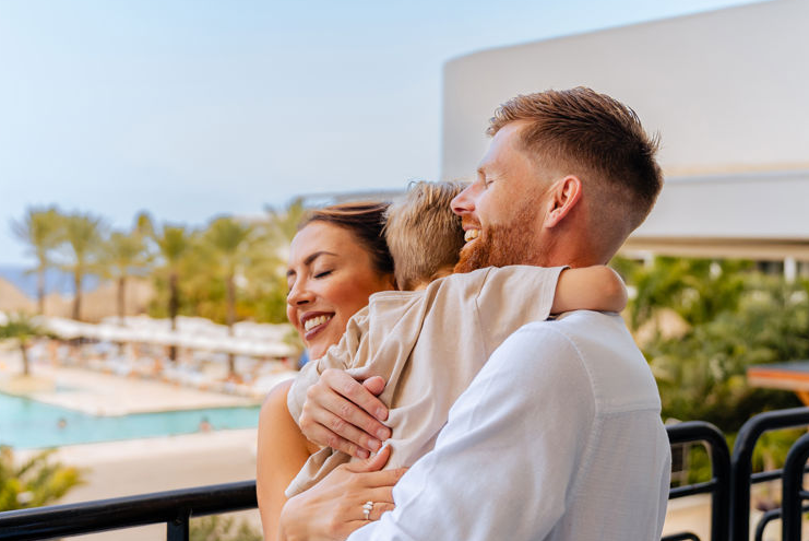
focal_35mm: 47
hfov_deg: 41.9
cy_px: 314
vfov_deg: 28.6
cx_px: 403
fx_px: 1057
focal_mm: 34
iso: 500
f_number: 2.8
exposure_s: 1/1600
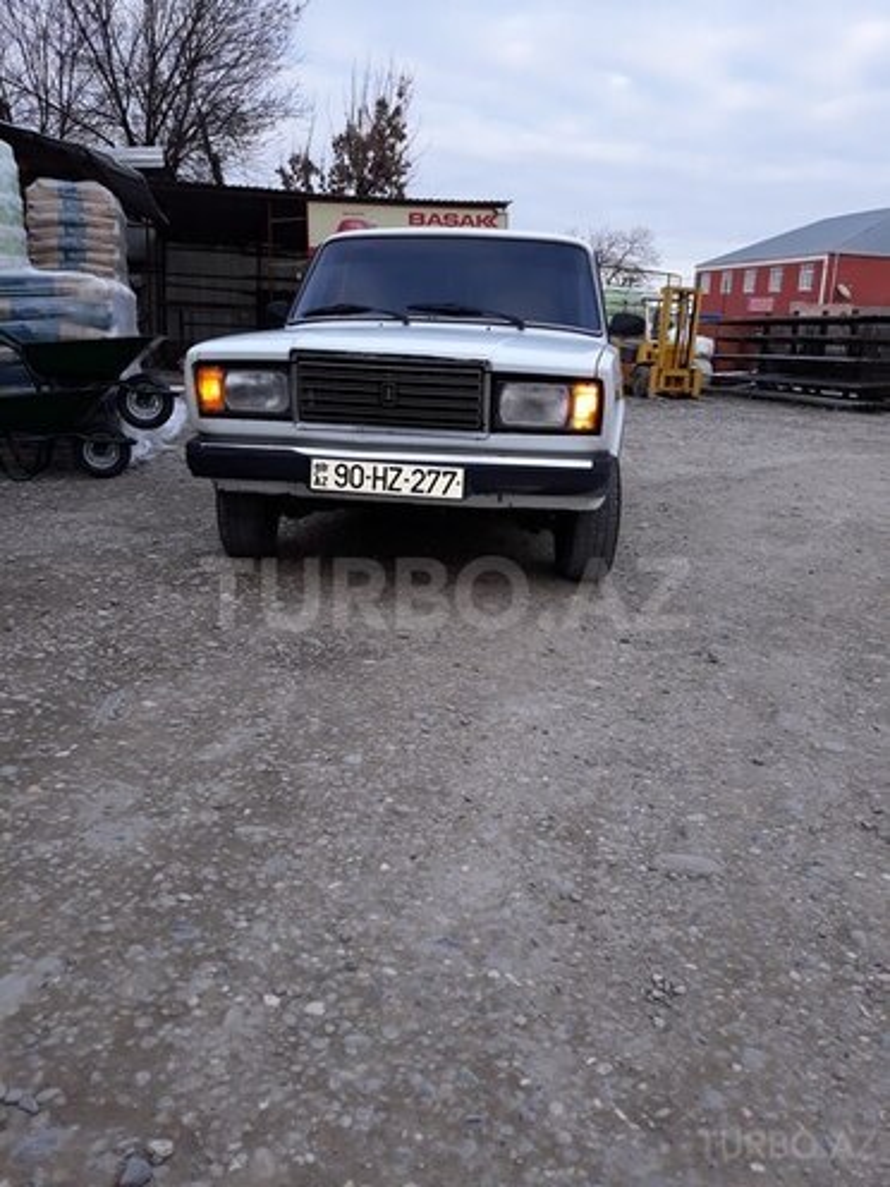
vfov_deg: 65.3
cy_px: 594
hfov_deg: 51.4
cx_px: 445
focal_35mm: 27
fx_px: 926
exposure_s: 1/310
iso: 40
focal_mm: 3.71
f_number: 1.7
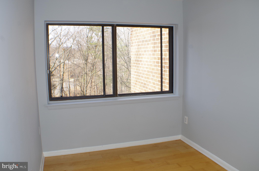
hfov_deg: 46.5
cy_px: 86
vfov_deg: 31.7
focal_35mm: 42
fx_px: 302
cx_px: 130
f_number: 5.6
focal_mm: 28.13
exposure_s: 1/180
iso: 400
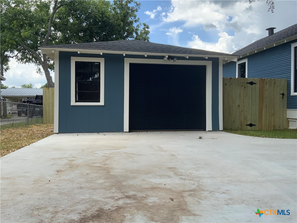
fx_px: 249
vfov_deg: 48.2
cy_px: 112
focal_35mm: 29
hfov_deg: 61.7
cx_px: 148
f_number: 1.8
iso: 16
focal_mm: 3
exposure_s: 1/674
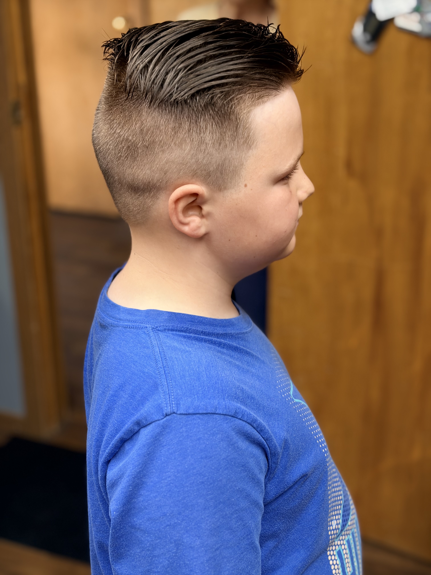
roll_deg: +1.0
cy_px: 288
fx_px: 863
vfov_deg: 36.8
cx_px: 216
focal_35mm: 52
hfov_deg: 28.0
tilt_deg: -22.5
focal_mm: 5.96
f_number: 1.6
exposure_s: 1/60
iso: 40
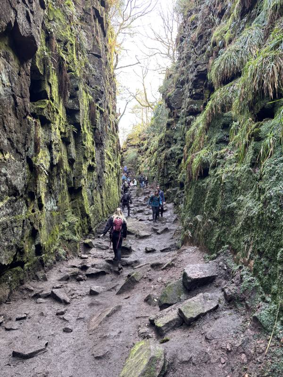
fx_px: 283
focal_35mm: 26
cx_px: 142
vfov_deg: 67.3
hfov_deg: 53.1
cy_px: 188
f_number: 1.6
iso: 160
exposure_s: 1/60
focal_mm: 5.96
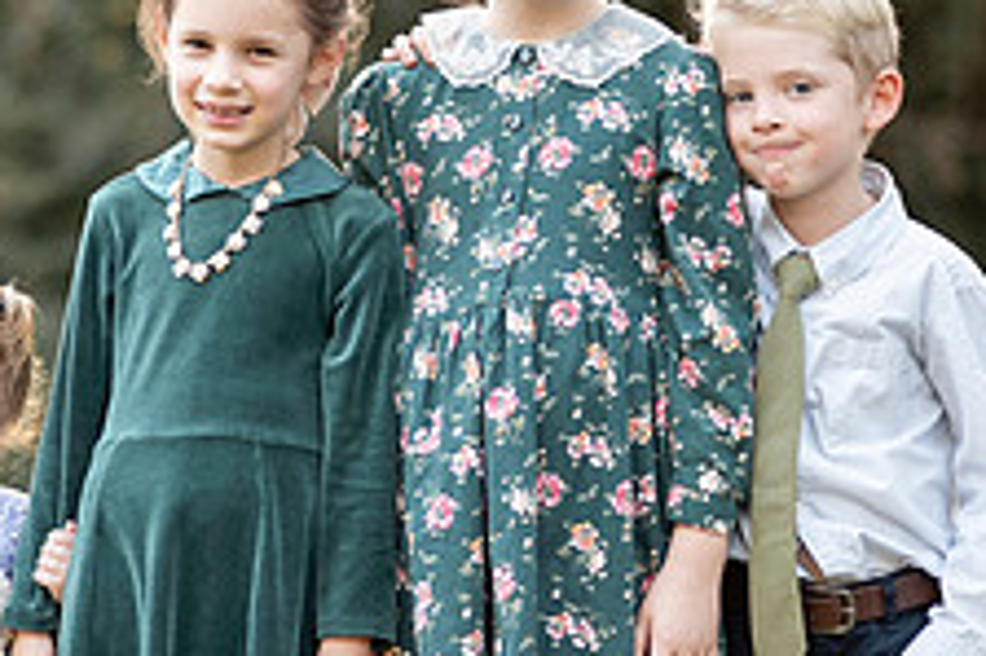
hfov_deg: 8.8
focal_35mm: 234
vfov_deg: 5.9
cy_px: 557
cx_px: 198
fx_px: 6404
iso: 640
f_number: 2
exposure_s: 1/1000
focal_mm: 85
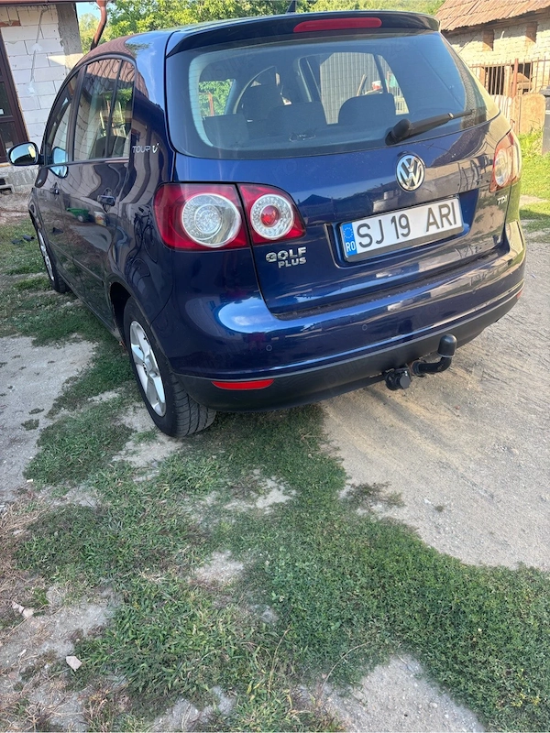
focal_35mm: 26
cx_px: 275
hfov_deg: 53.1
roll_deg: +5.3
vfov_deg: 67.3
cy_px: 366
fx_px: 551
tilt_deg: -26.9
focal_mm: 5.96
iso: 40
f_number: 1.6
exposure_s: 1/203
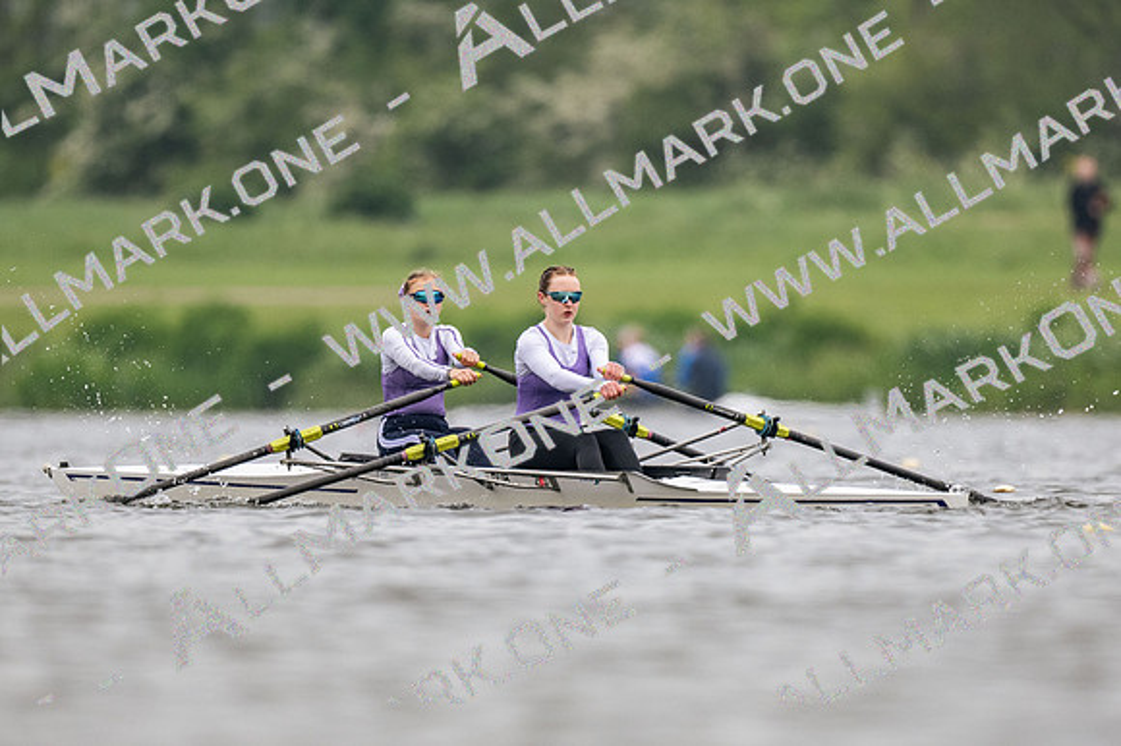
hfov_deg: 2.3
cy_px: 373
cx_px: 560
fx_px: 28008
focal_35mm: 900
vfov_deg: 1.5
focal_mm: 600
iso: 800
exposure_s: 1/2000
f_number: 4
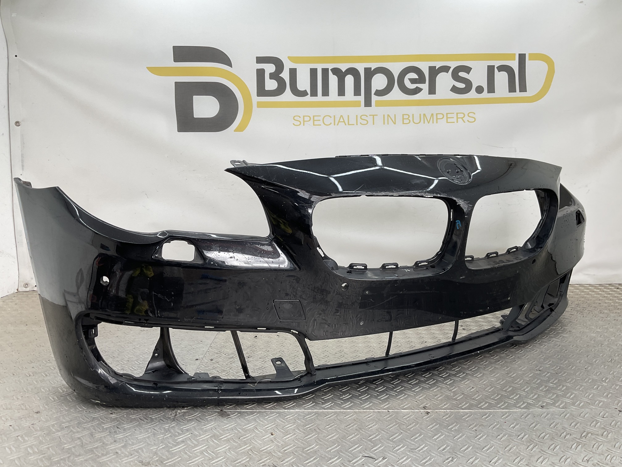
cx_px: 311
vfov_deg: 48.2
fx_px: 521
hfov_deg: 61.7
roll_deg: -0.7
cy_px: 234
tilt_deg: -7.2
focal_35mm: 29
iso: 16
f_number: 1.8
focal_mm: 3
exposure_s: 1/116
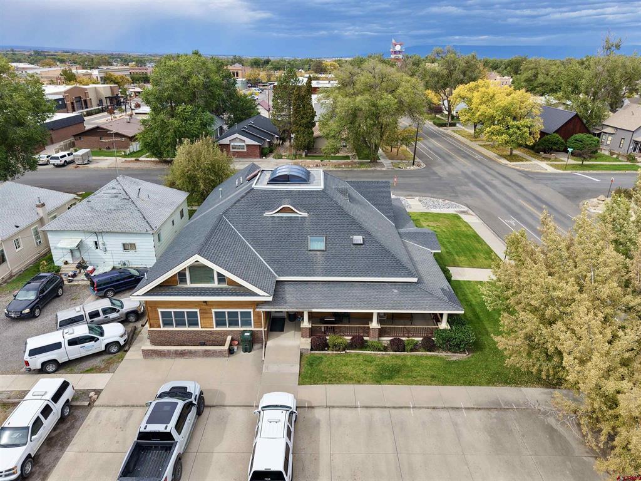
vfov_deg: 56.8
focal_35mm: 24
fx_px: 444
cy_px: 240
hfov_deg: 71.6
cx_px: 320
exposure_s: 1/3000
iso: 150
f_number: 1.8
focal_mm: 8.67
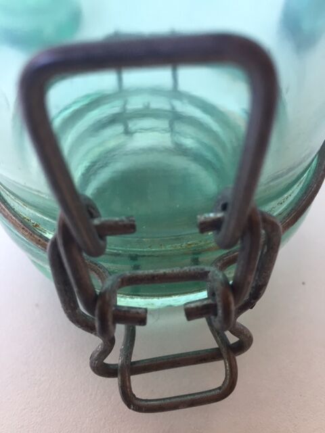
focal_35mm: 29
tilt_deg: -48.5
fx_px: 363
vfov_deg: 61.7
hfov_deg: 48.2
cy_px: 216
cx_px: 162
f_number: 2.2
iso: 80
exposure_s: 1/33
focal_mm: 4.15
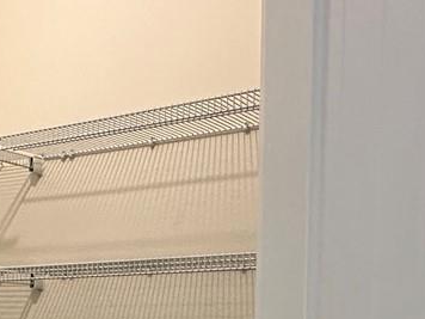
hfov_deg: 29.9
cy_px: 401
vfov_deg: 21.3
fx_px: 773
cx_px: 78
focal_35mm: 63
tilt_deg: -5.8
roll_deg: -0.2
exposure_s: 1/120
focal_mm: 2.22
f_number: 2.2
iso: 250
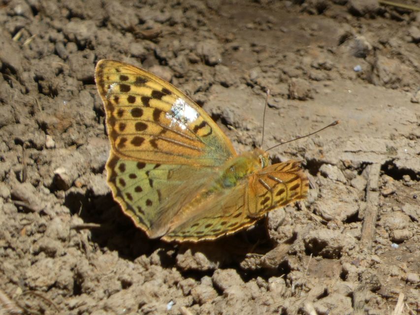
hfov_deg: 1.7
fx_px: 14562
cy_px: 158
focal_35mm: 1200
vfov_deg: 1.2
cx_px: 210
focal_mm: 215
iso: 80
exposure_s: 1/125
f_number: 5.9
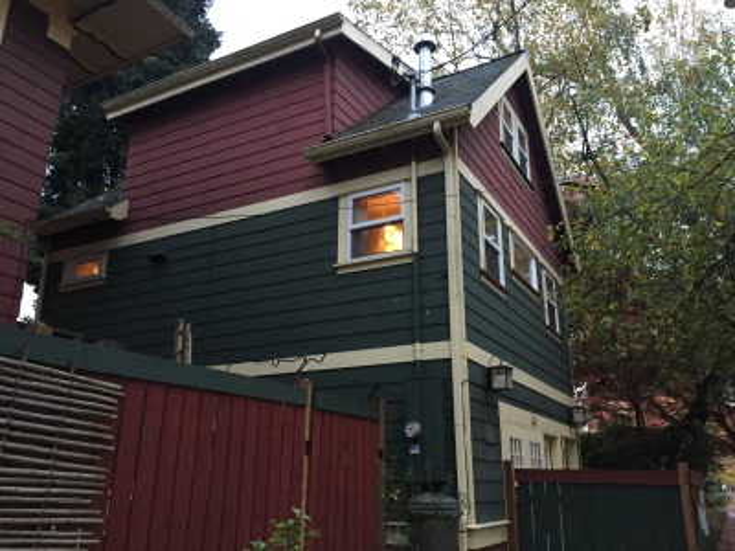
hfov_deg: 61.7
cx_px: 368
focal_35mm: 29
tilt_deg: +19.5
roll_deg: -0.7
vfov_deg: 48.2
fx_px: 616
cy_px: 276
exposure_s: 1/17
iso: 250
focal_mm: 4.15
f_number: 2.2
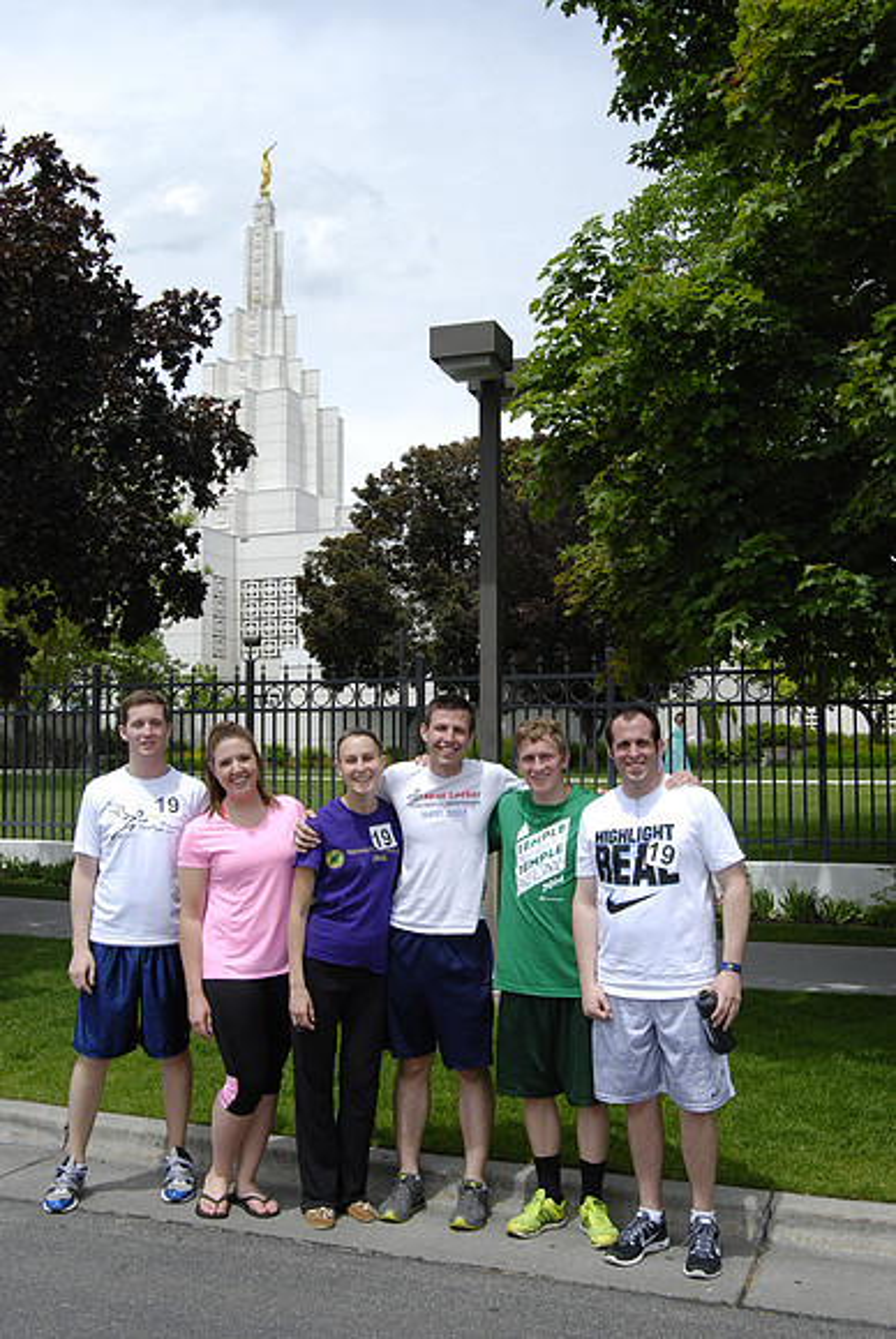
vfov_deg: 55.1
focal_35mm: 34
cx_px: 448
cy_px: 670
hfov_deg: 38.4
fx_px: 1285
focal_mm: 23
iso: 400
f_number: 10
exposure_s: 1/640
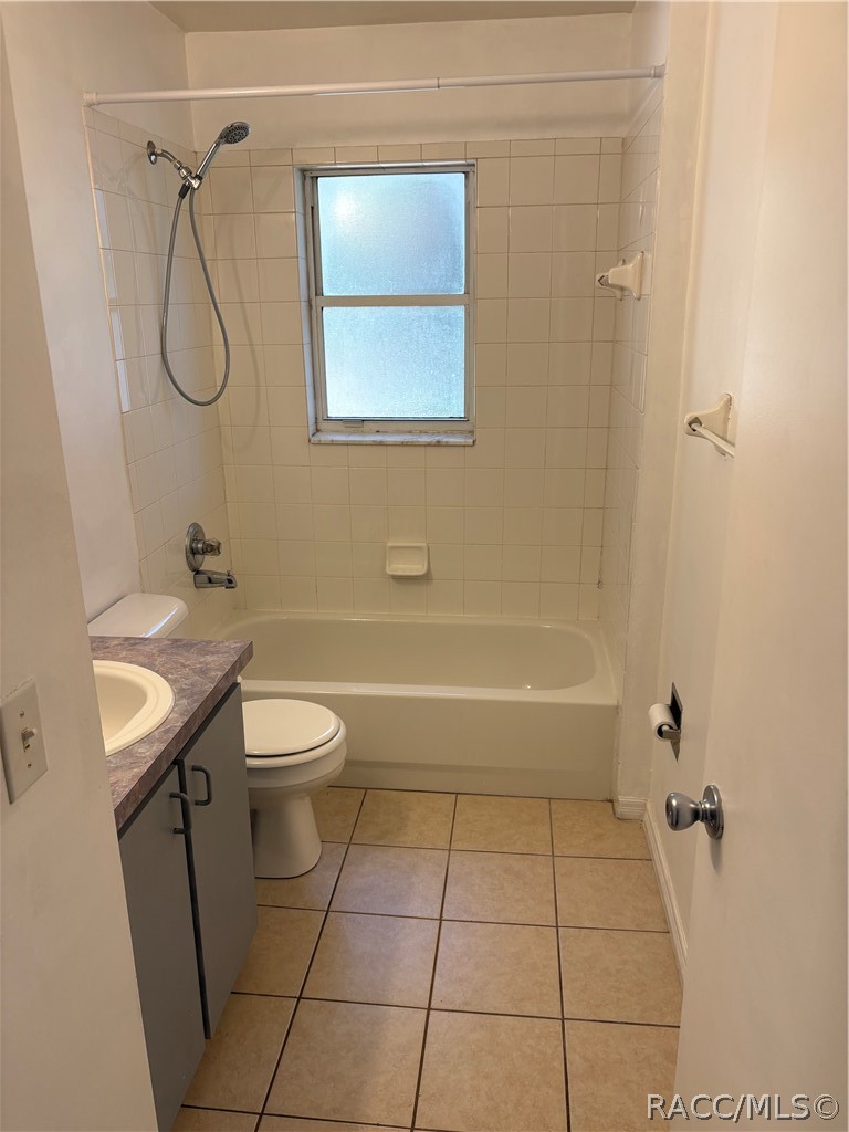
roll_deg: +0.1
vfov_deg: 67.3
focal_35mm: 26
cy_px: 566
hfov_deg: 53.1
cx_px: 424
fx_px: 850
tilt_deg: -16.6
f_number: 1.6
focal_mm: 5.96
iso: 50
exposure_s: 1/120
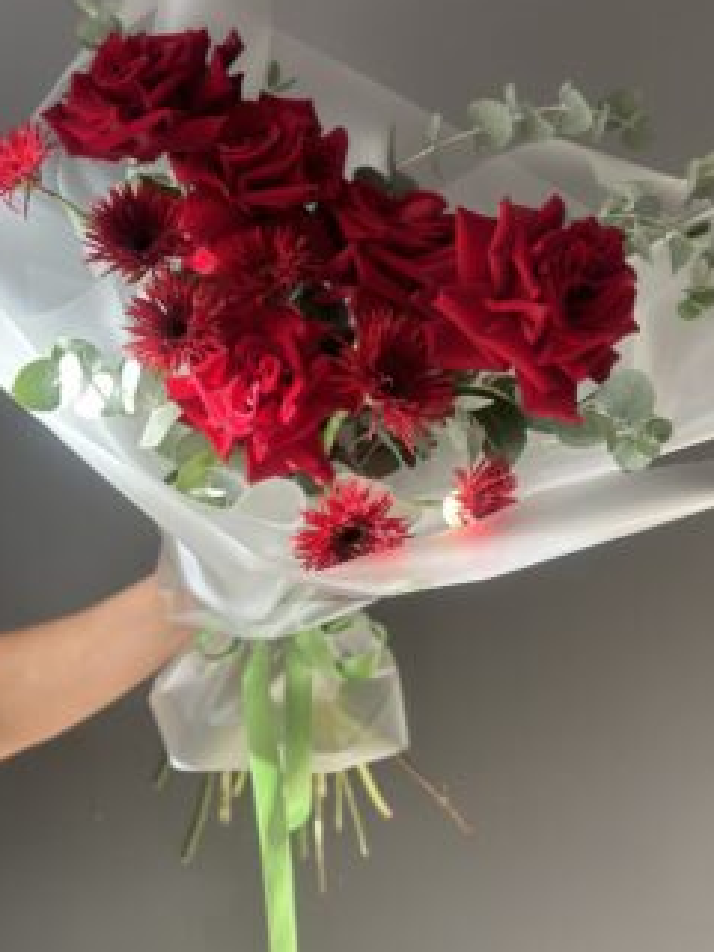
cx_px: 366
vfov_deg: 32.1
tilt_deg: -8.8
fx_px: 1650
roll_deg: +0.6
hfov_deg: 24.4
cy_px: 416
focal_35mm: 60
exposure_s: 1/205
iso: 80
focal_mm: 6.86
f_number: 1.78
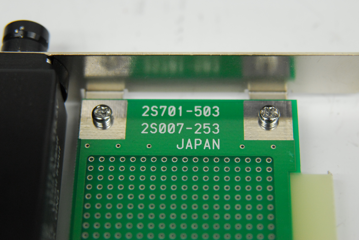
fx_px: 1058
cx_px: 181
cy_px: 119
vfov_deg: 13.0
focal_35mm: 106
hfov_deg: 19.3
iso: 800
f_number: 4
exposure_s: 1/100
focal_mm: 70
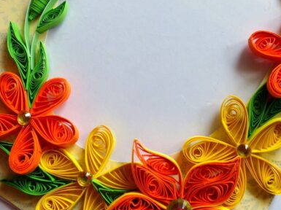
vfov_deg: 36.7
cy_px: 91
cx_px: 172
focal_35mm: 39
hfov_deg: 47.5
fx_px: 316
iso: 100
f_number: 2.8
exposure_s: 1/80
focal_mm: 4.5
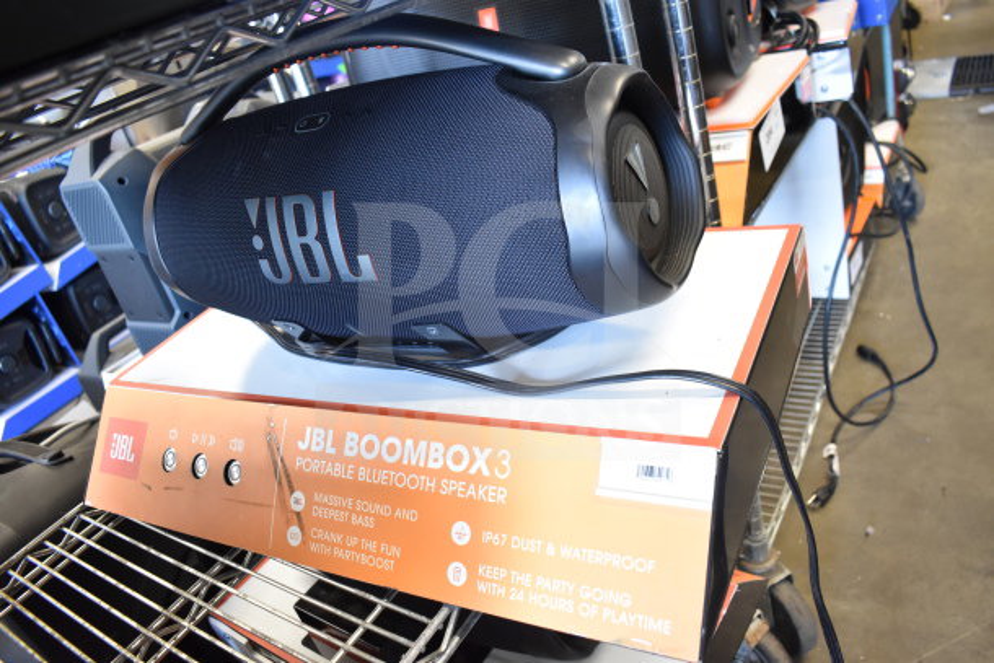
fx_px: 746
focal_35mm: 27
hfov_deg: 67.4
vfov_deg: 48.0
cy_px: 332
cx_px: 497
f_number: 3.5
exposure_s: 1/30
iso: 1400
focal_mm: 18
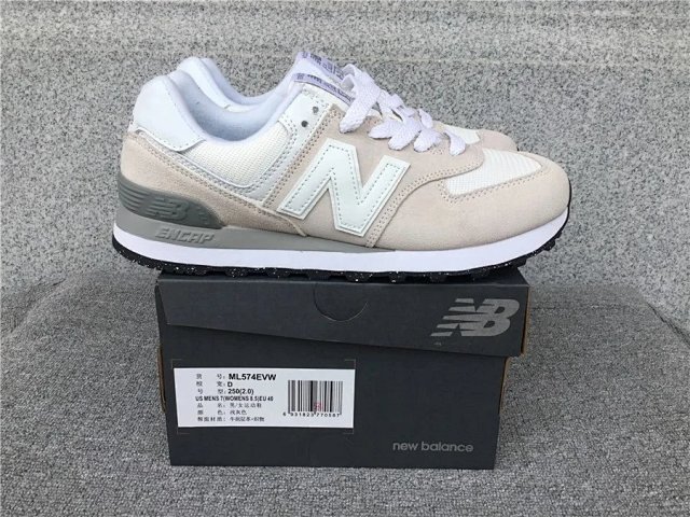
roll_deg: -1.4
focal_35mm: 31
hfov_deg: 58.4
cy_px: 258
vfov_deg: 45.4
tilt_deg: -20.8
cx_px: 345
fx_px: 618
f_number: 2.4
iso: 25
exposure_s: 1/390
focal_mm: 3.3
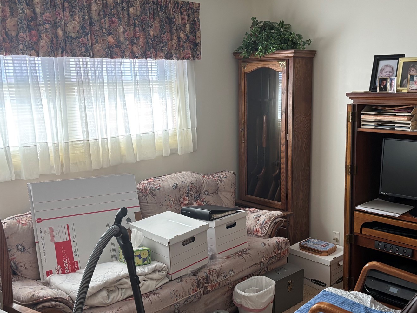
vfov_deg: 37.7
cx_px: 243
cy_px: 156
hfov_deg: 48.8
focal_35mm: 38
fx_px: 458
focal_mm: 5.96
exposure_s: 1/60
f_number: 1.6
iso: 160
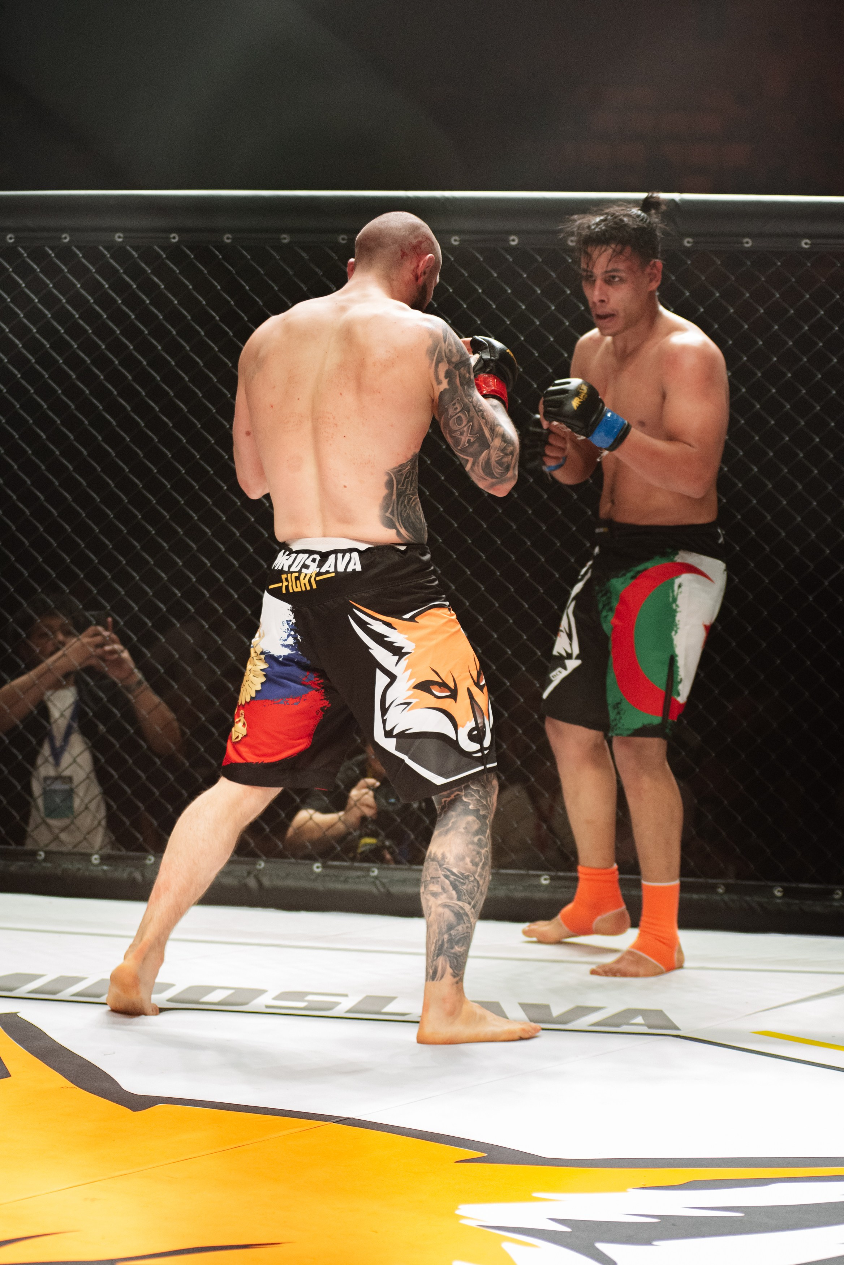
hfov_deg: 17.1
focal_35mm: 80
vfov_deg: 25.4
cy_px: 632
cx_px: 422
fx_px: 2811
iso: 2000
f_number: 4
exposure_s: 1/400
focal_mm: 80
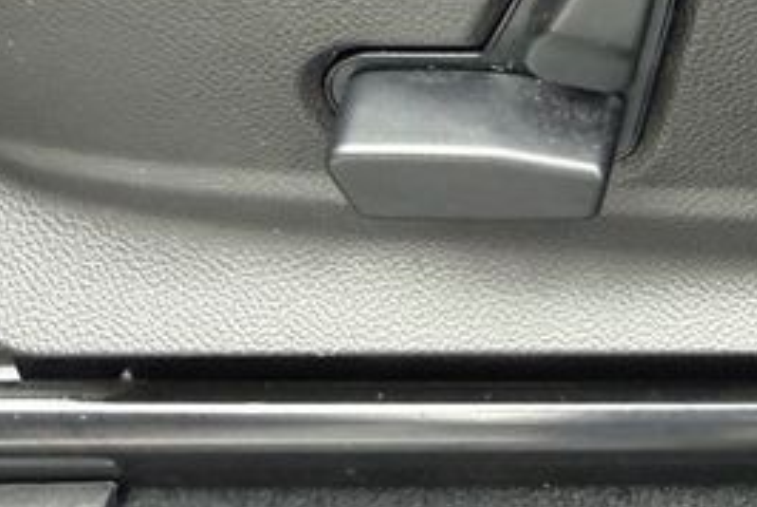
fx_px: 1263
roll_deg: +0.4
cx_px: 902
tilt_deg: -33.9
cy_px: 54
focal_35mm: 60
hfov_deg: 29.0
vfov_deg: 22.2
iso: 250
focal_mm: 2.22
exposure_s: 1/99
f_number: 2.2
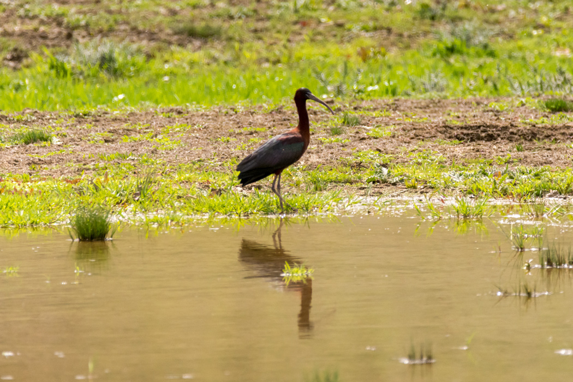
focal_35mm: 900
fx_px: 14324
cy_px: 191
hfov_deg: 2.3
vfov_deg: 1.5
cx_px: 286
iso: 1250
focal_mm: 600
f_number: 6.3
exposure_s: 1/4000
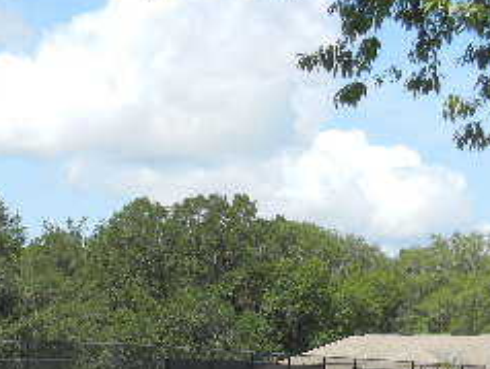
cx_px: 89
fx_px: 1715
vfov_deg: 12.0
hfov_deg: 16.1
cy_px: 431
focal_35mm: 121
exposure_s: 1/266
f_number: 7.6
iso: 160
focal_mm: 8.1
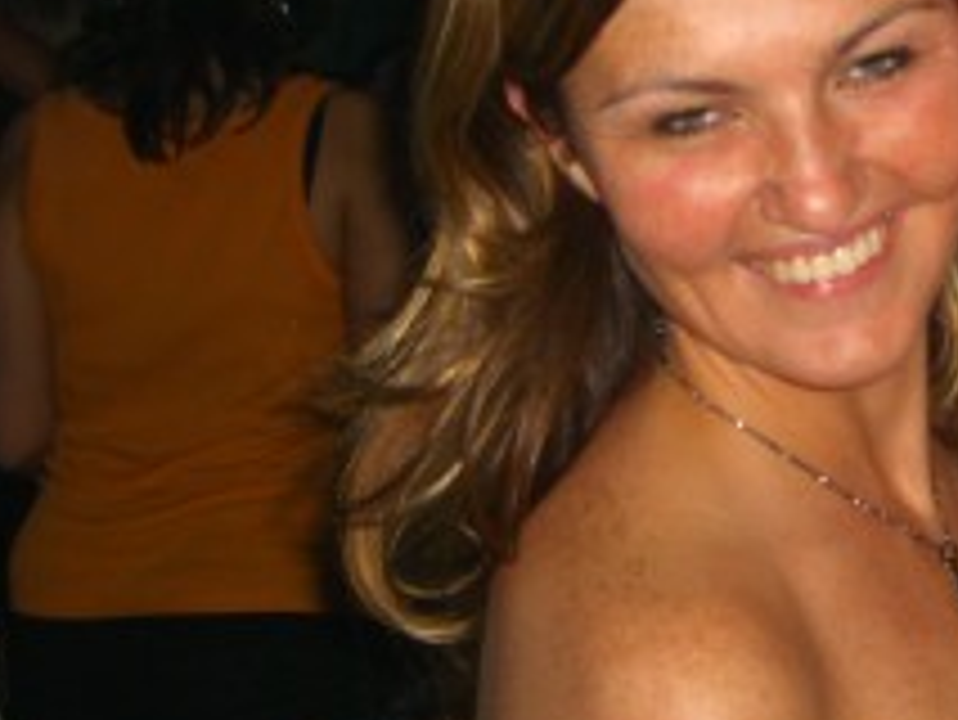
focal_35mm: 107
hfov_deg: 17.9
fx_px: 2963
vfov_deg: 13.8
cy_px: 288
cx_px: 962
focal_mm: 7.9
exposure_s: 1/60
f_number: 2.8
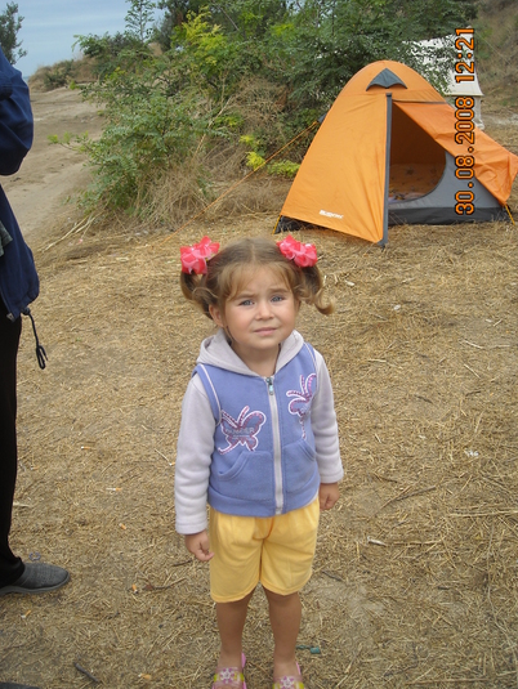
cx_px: 254
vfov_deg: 51.3
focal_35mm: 36
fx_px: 717
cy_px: 350
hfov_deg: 39.7
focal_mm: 5.7
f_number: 2.8
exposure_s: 1/369
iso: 64
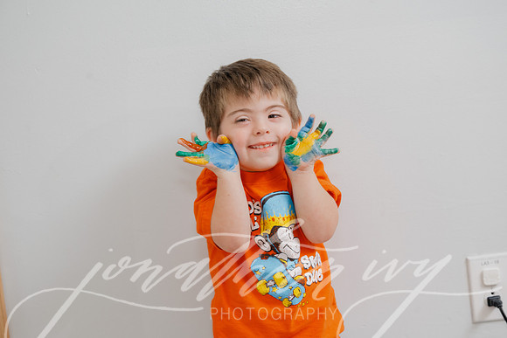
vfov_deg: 19.5
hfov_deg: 28.8
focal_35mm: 70
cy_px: 169
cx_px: 254
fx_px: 986
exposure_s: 1/200
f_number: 5.6
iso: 1000
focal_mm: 70
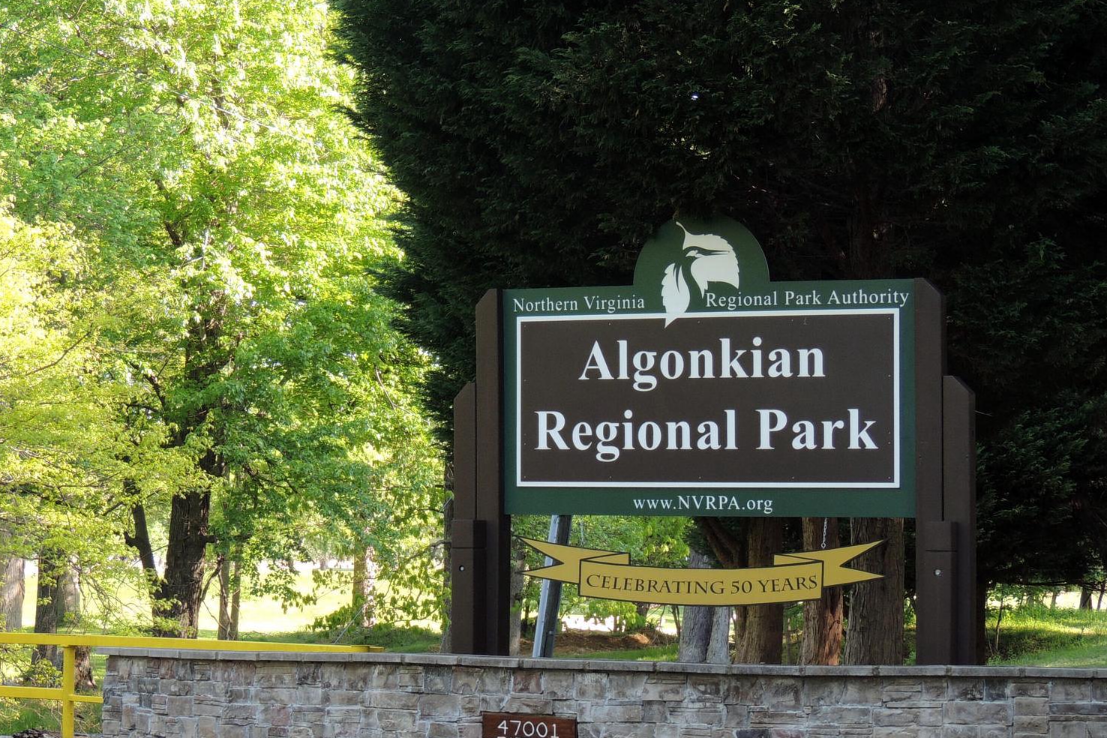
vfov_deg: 13.5
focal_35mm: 101
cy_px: 452
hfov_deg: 20.2
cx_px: 500
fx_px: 3106
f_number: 3.9
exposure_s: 1/80
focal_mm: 12.4
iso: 125
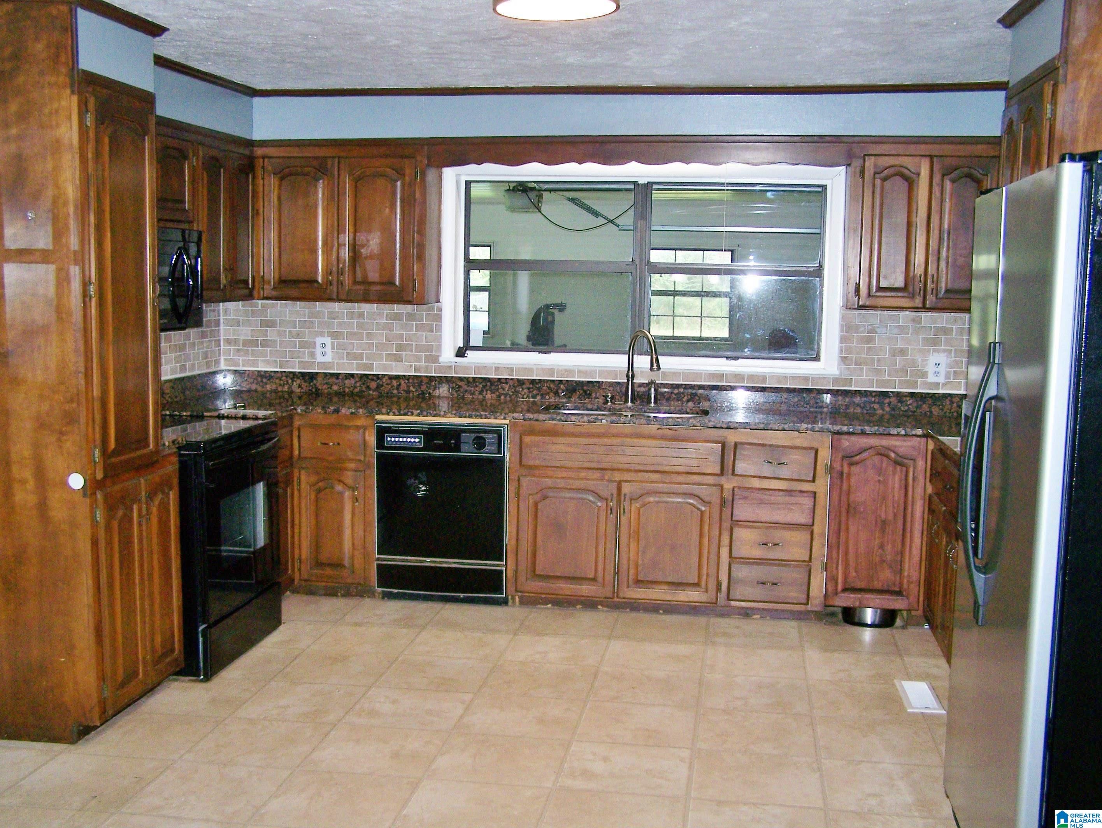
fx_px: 1211
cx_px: 551
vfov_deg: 37.8
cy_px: 414
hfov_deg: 48.9
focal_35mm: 38
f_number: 2.8
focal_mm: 6.3
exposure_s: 1/60
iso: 160
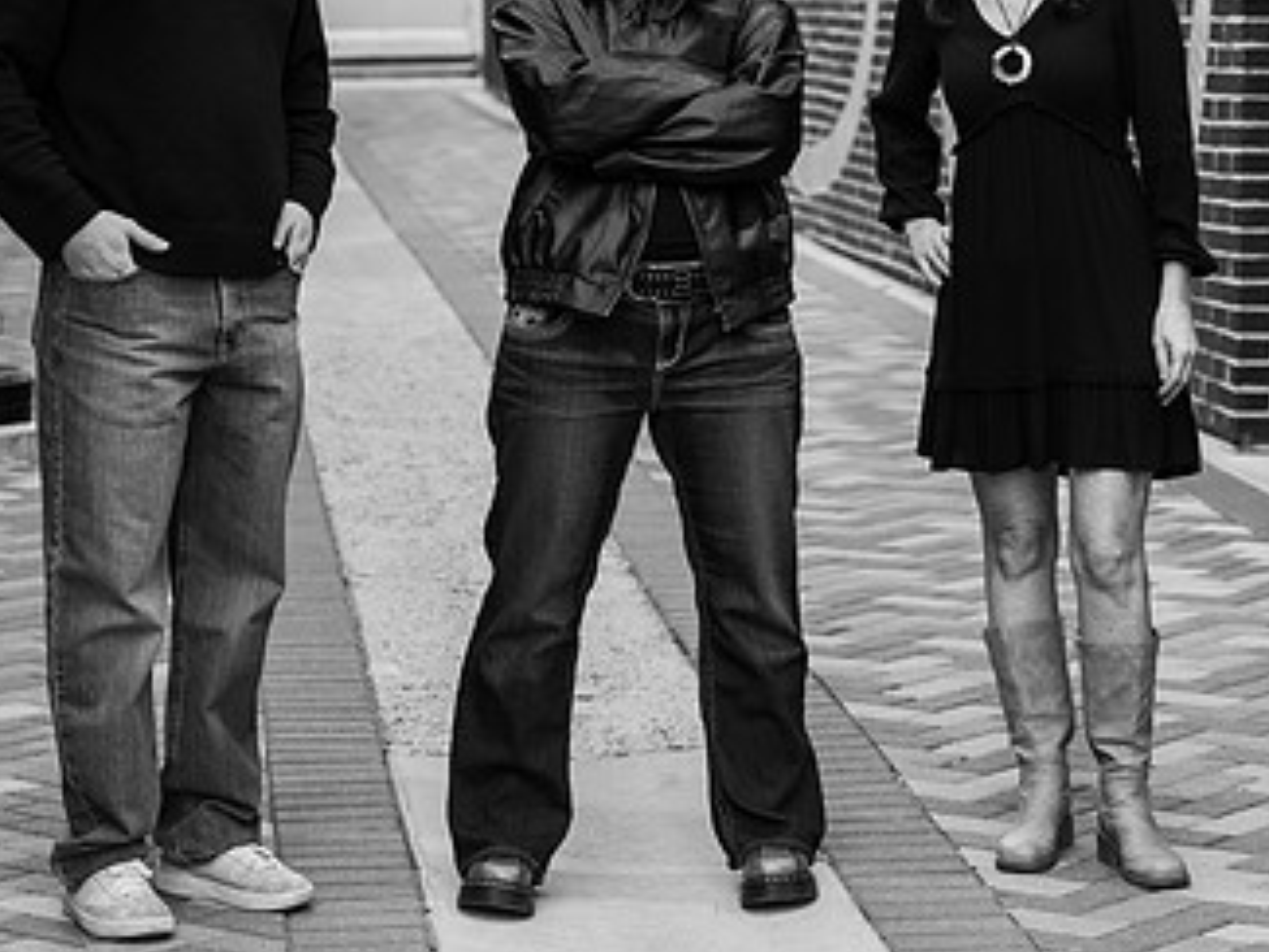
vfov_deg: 12.3
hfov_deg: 16.4
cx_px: 761
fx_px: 4401
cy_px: 244
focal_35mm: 120
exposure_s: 1/125
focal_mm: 70
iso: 640
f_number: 4
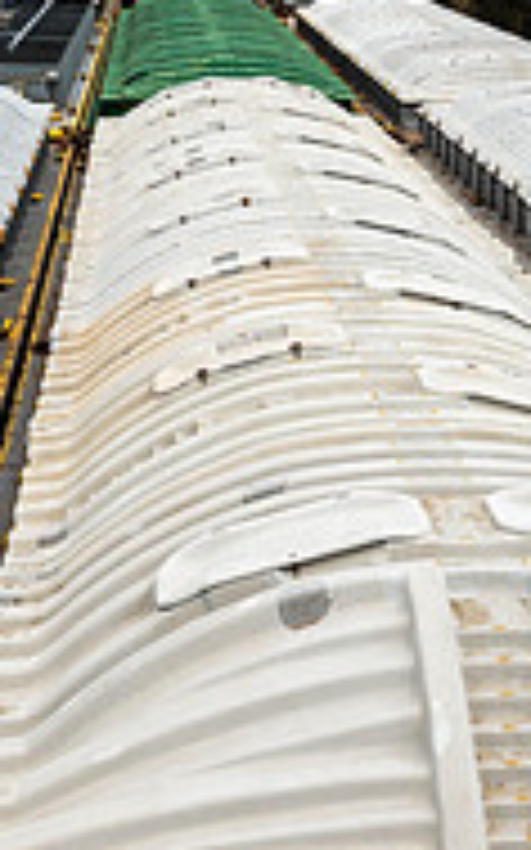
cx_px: 333
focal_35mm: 88
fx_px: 2039
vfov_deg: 23.1
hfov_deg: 14.8
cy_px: 133
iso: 100
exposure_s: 1/250
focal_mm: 28
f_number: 10
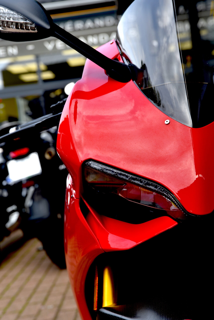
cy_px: 160
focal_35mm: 62
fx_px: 552
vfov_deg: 32.4
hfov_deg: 21.9
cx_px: 107
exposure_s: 1/160
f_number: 6.3
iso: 100
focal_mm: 62
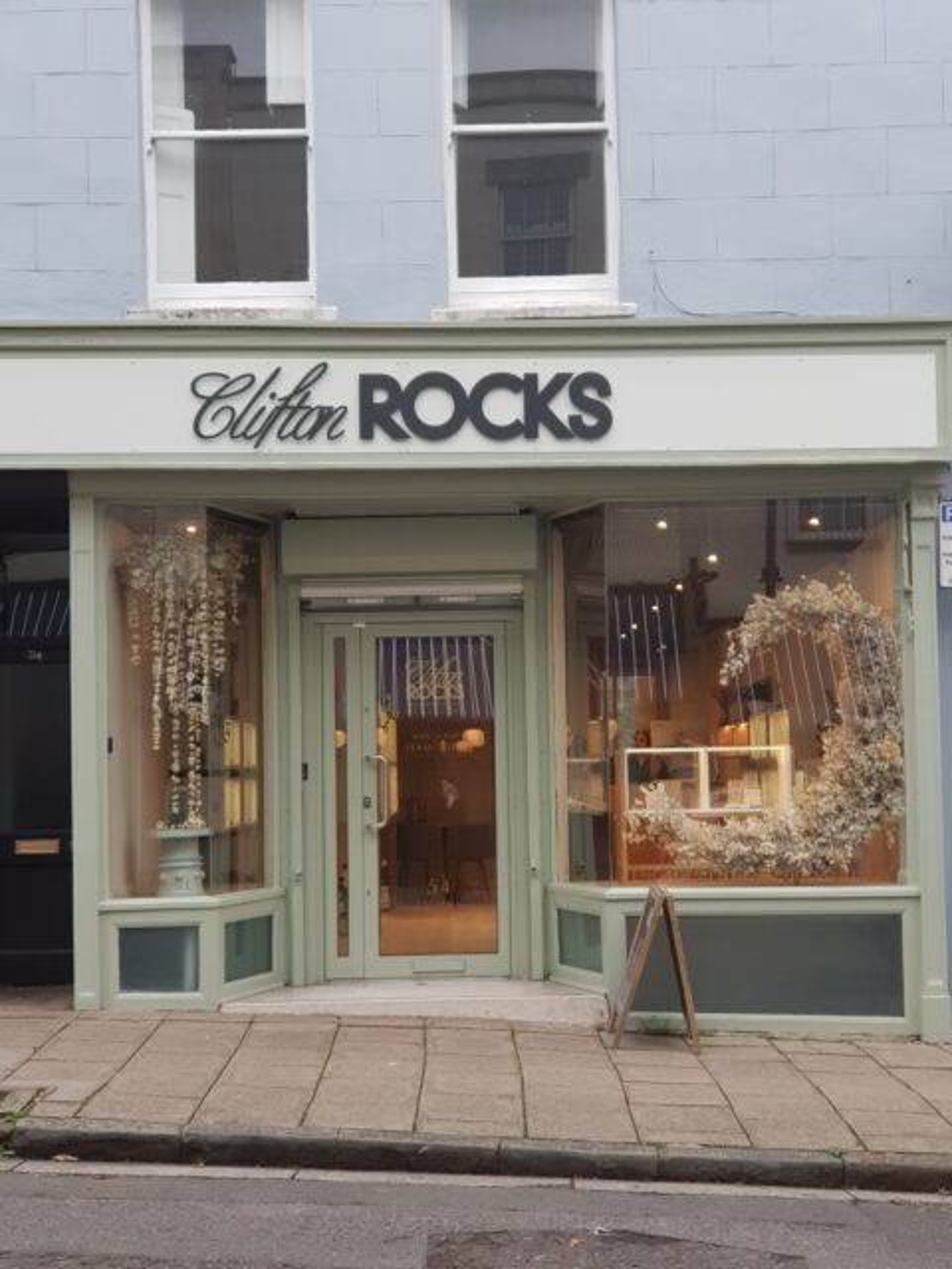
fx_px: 1907
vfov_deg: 36.8
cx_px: 476
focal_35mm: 52
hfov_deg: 28.0
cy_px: 634
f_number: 2.4
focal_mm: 6
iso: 40
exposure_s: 1/30
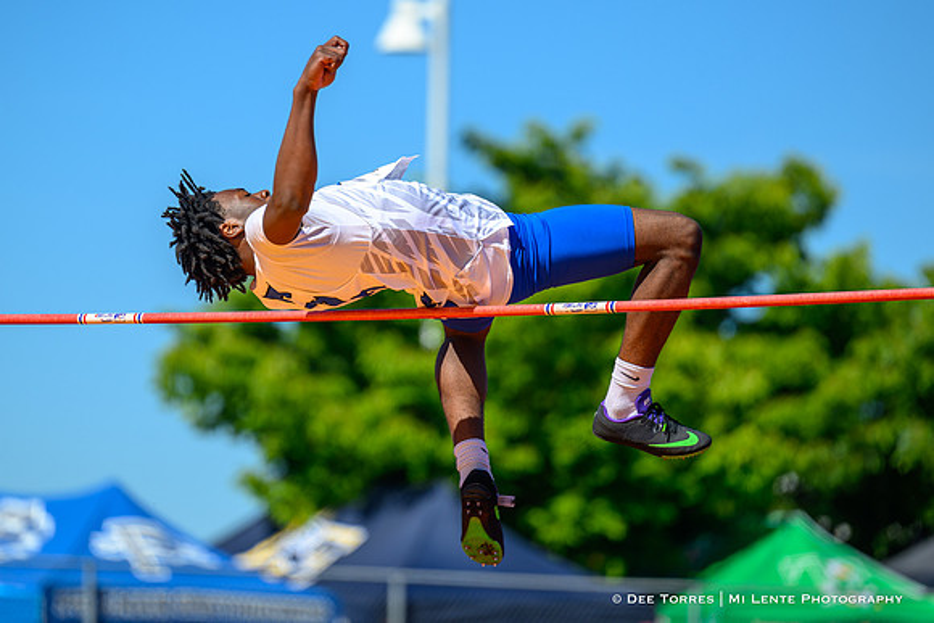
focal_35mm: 259
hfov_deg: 8.0
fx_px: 6718
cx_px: 381
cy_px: 303
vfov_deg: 5.3
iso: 80
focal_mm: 200
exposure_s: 1/1600
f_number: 2.8
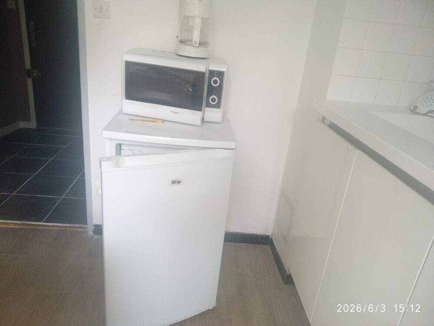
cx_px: 217
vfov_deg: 53.1
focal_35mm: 26
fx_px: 326
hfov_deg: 67.3
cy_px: 163
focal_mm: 3.82
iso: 320
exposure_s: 1/50
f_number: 2.2
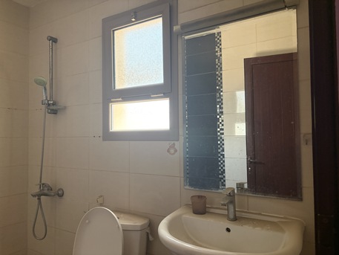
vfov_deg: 53.1
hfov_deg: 67.3
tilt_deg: +3.2
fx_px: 255
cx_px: 170
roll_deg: +0.9
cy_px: 128
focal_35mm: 26
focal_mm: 5.96
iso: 320
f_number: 1.6
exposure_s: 1/60
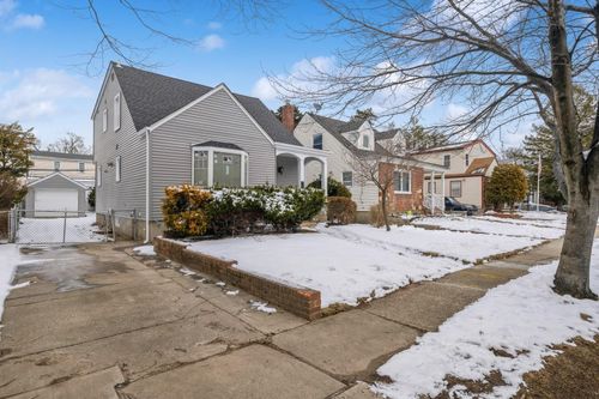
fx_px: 316
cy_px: 200
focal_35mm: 19
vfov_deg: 64.5
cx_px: 300
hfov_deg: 86.9
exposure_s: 1/640
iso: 400
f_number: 11
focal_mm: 19
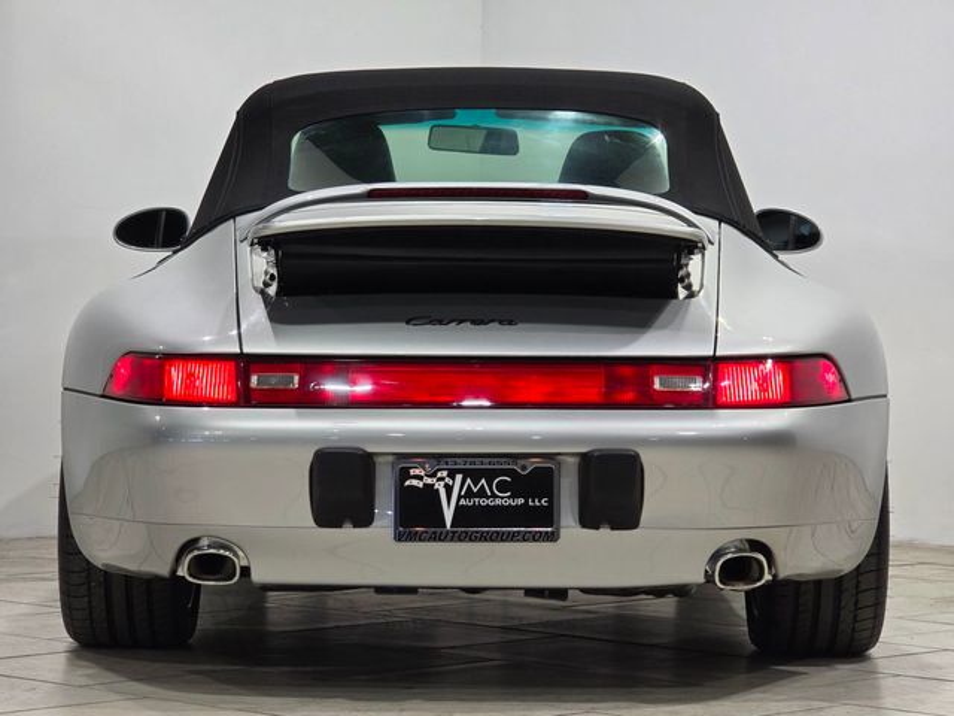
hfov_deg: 17.1
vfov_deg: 12.9
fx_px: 3169
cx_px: 477
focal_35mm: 115
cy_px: 358
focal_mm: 18.6
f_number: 3.4
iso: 200
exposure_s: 1/120
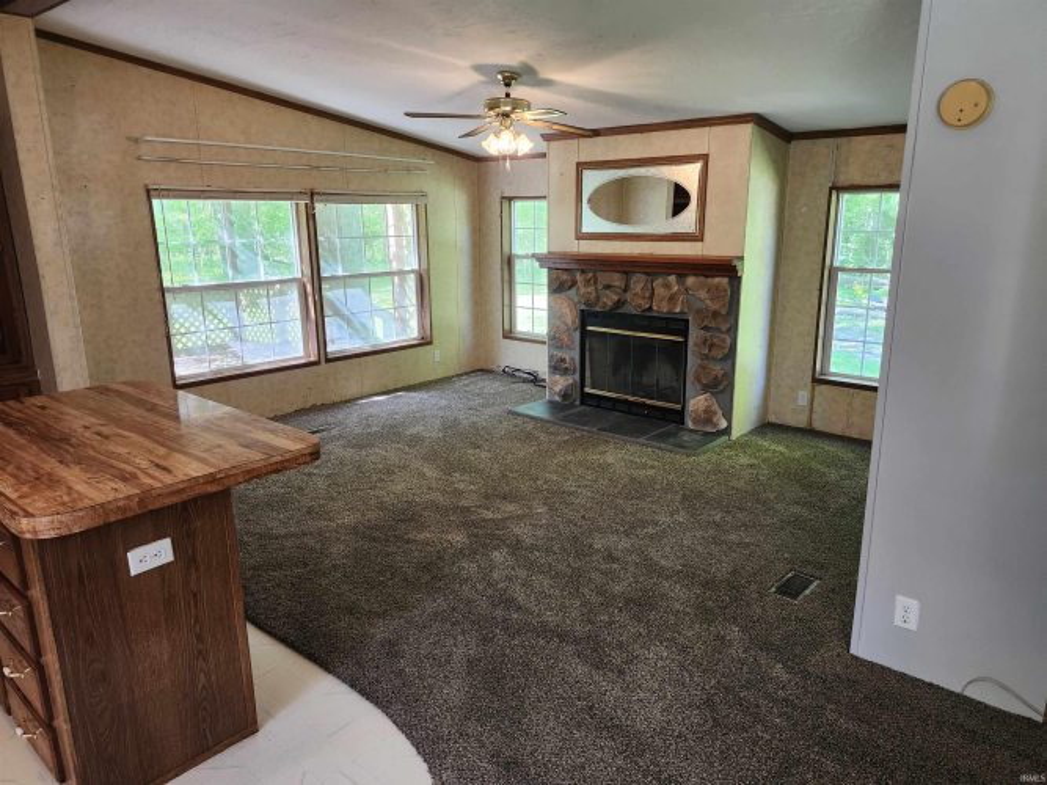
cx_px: 524
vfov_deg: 58.9
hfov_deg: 73.9
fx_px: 696
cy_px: 392
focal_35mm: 23
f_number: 1.8
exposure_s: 1/120
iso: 320
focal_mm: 5.54
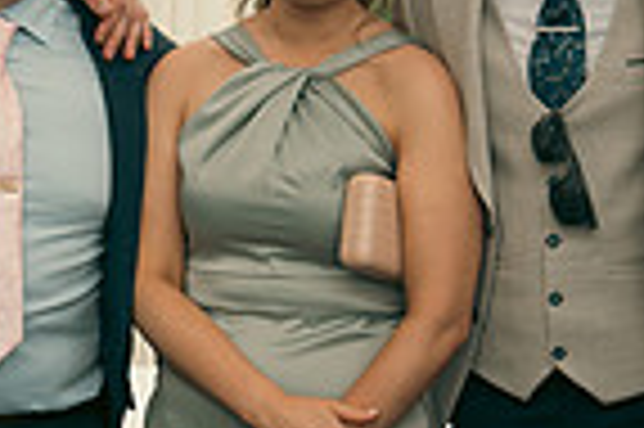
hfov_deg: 15.8
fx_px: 2323
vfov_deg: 10.5
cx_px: 329
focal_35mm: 130
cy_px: 385
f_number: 3.5
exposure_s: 1/250
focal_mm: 32
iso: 200
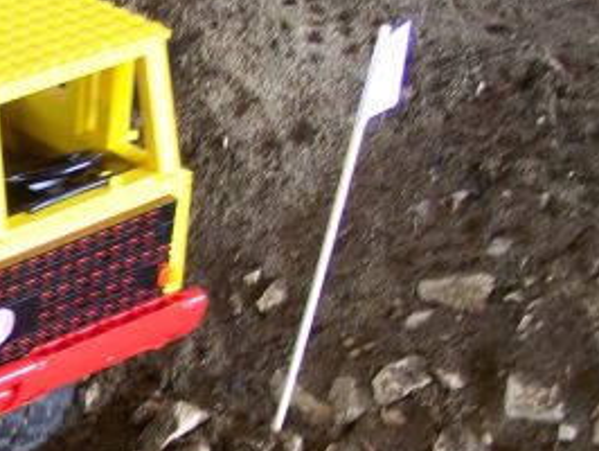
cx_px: -189
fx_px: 2650
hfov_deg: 12.5
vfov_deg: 9.7
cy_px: 289
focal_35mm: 153
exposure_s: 1/50
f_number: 3
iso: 80
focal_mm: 8.5
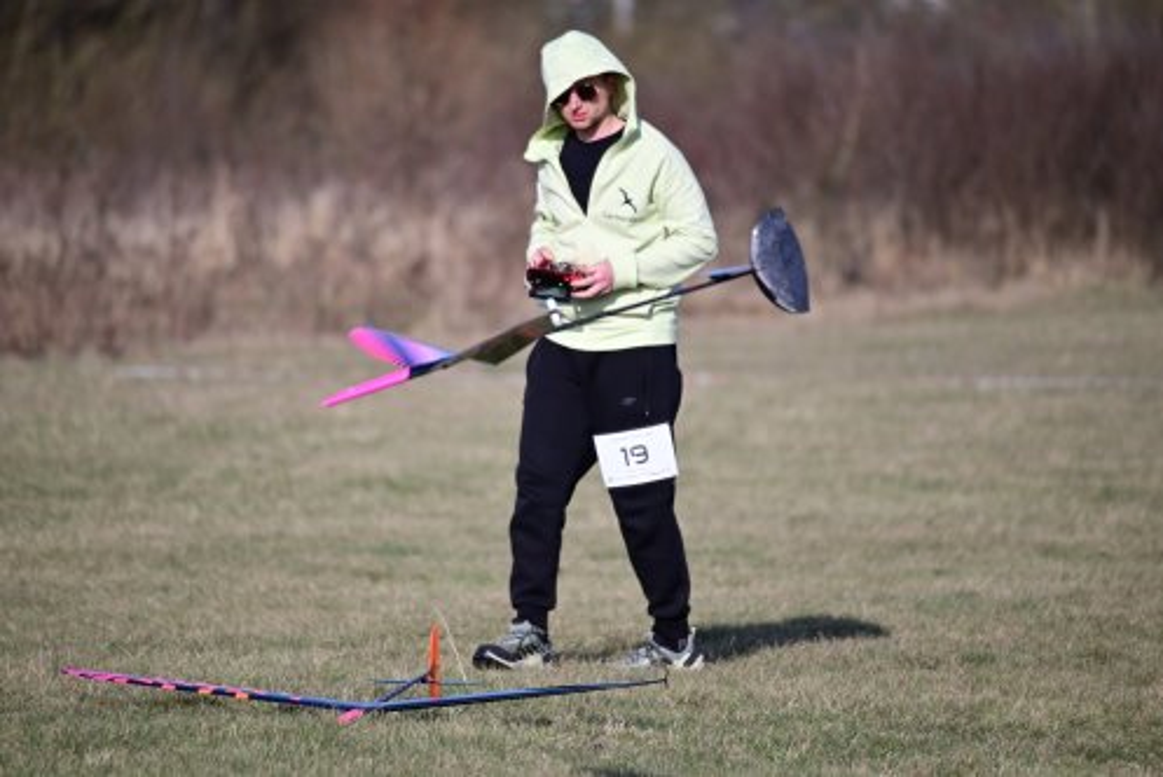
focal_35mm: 400
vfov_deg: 3.4
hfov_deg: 5.2
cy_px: 388
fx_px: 12929
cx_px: 582
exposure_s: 1/2500
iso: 640
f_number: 7.1
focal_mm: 400
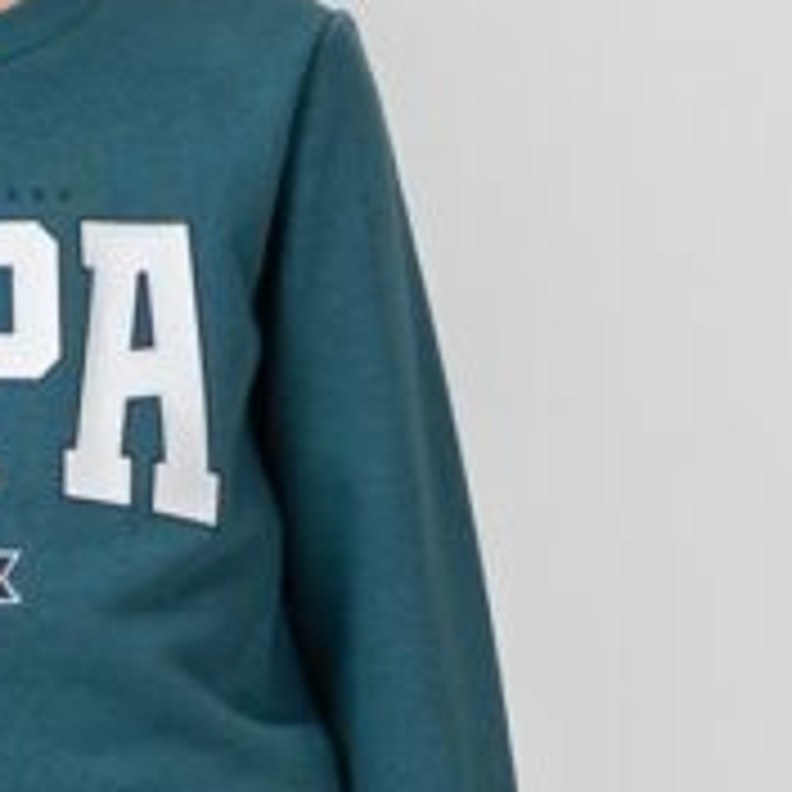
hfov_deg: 3.0
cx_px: -38
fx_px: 14988
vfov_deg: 3.0
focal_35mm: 579
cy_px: 1008
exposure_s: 1/160
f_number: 7.1
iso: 160
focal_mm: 78
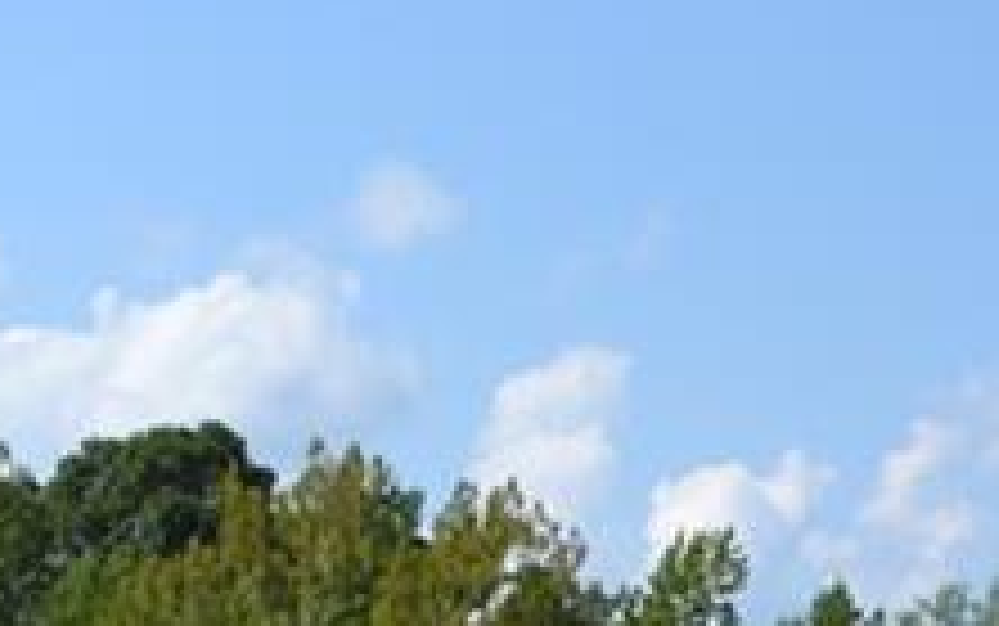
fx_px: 3459
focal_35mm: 127
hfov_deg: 16.0
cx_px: -72
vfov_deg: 9.5
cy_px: 1374
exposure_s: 1/250
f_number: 8
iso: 100
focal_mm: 18
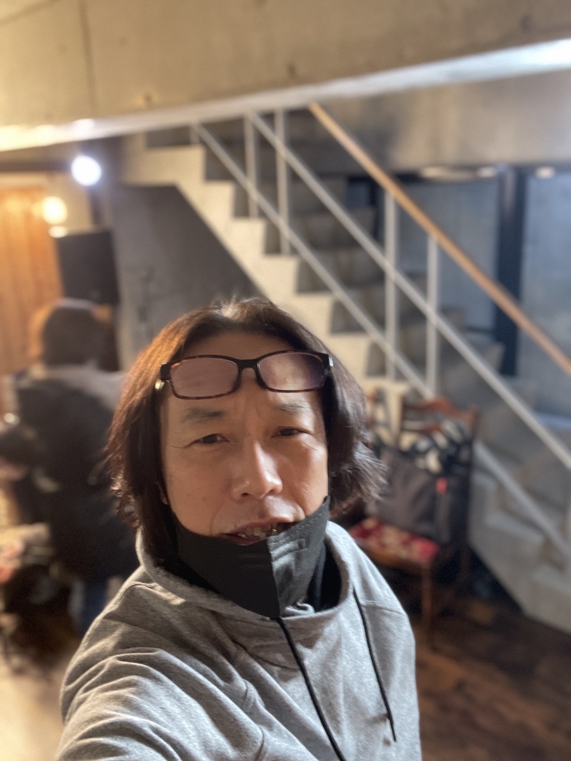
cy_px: 380
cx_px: 286
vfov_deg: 60.0
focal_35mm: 30
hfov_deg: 46.8
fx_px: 660
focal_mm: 2.71
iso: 400
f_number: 2.2
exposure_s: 1/25
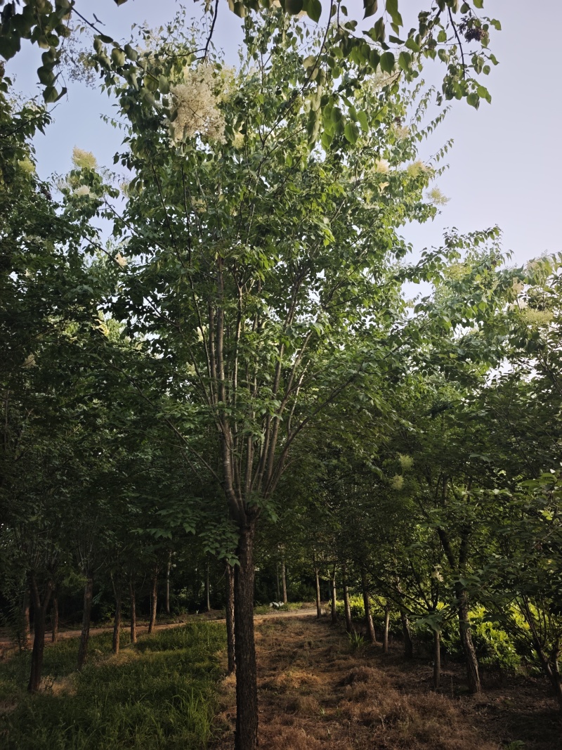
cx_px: 281
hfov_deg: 58.9
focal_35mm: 23
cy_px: 375
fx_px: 498
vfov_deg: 73.9
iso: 50
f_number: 1.44
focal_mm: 6.68
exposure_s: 1/354
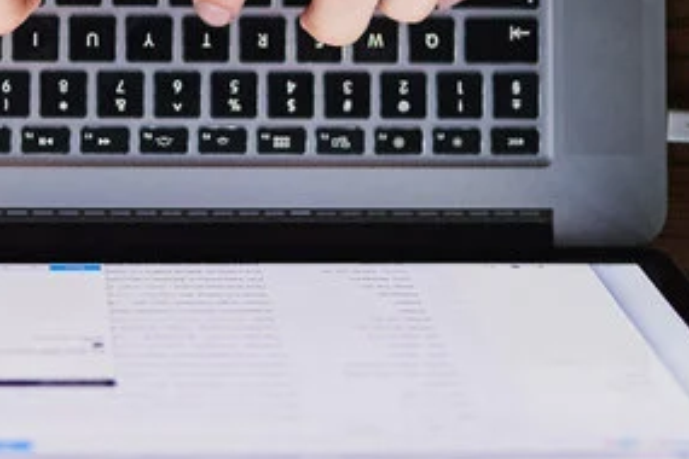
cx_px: 169
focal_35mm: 146
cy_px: -280
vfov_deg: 9.1
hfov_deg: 14.0
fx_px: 2794
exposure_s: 1/100
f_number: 1.6
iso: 800
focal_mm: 35
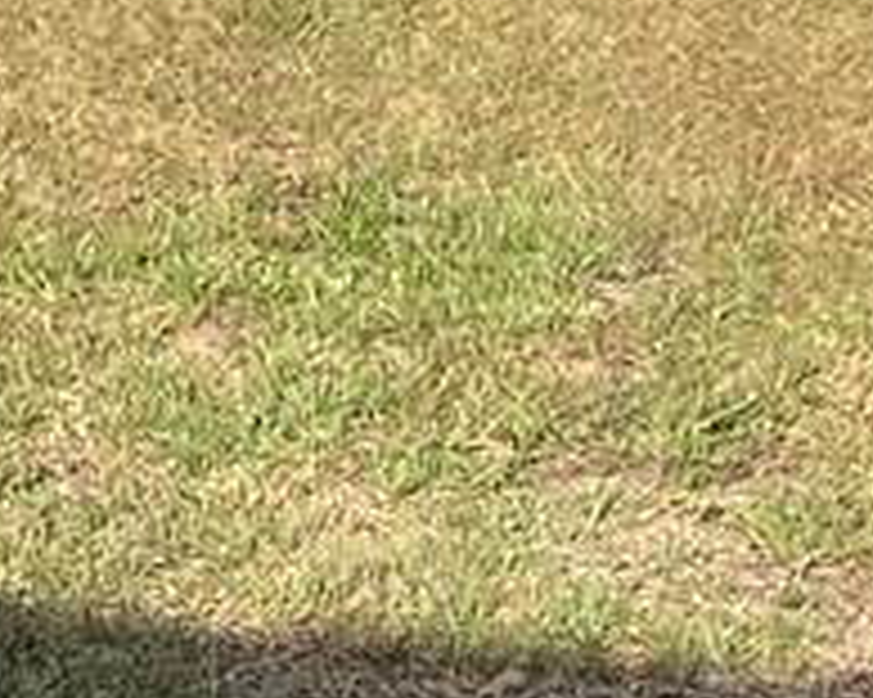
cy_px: -1117
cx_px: -212
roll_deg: +1.3
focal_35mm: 209
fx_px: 5397
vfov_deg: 6.9
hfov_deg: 9.1
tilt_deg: +4.1
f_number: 1.6
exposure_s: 1/3215
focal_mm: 5.1
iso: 50
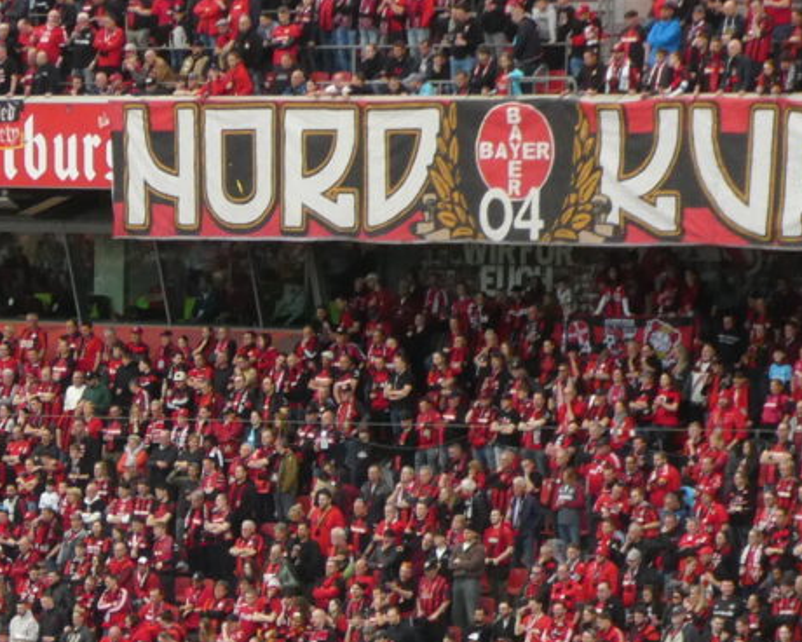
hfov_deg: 7.1
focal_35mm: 268
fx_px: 6361
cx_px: -464
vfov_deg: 5.7
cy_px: 878
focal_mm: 14.1
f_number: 4.7
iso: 250
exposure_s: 1/80
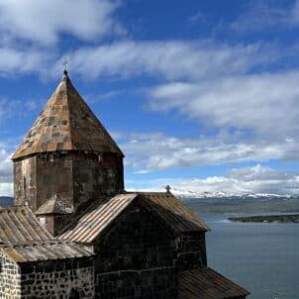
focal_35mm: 48
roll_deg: +0.4
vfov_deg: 35.3
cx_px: 76
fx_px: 469
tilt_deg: +3.8
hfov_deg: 34.6
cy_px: 177
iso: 50
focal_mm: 5.7
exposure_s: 1/5882
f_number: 1.5
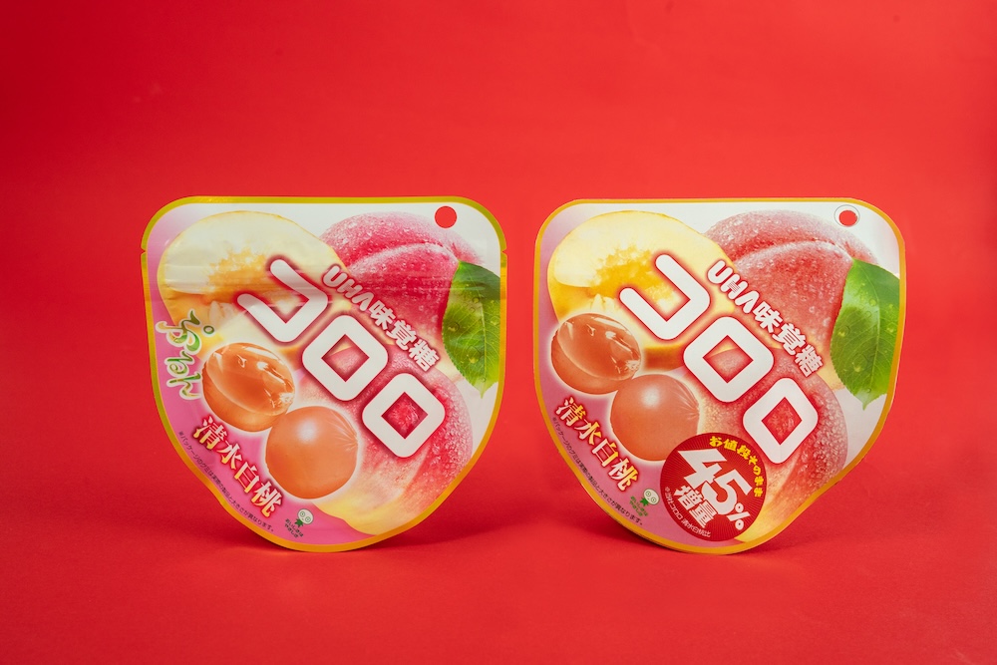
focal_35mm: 47
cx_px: 498
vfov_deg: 28.7
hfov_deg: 41.9
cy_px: 332
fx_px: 1302
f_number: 11
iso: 1600
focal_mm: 47
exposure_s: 1/60
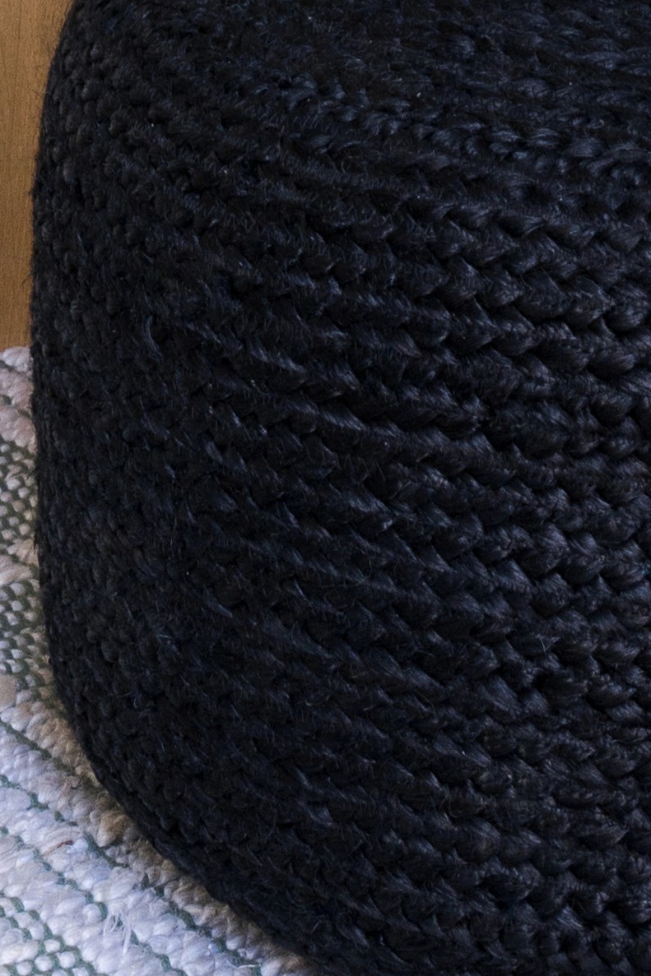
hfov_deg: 6.9
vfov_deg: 8.8
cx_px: -327
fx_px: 5345
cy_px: -1799
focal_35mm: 197
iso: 320
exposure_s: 1/8
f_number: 10
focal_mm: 34
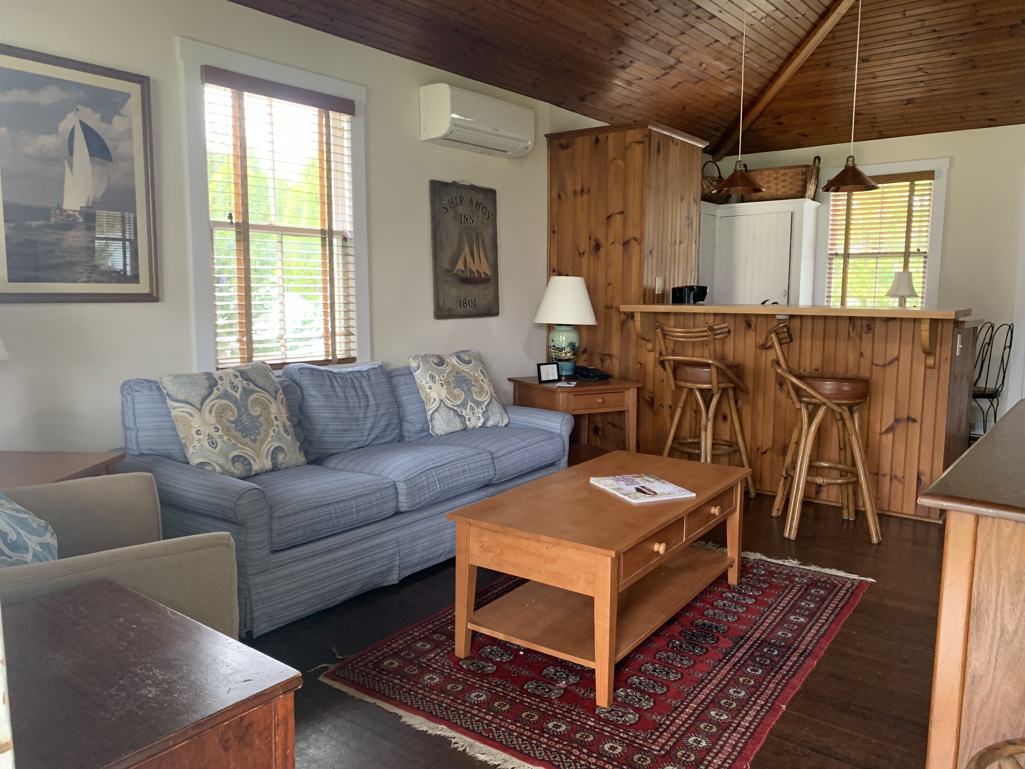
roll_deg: +0.3
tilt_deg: -6.3
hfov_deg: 67.3
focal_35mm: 26
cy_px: 384
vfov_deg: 53.1
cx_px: 512
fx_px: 770
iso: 400
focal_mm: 4.25
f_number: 1.8
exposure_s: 1/43
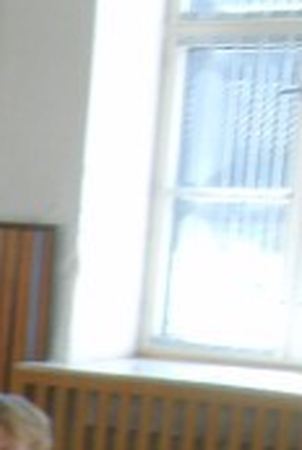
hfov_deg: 7.2
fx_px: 2105
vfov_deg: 11.6
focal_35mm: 168
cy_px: 731
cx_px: -653
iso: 50
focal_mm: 5.8
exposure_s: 1/45
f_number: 2.8
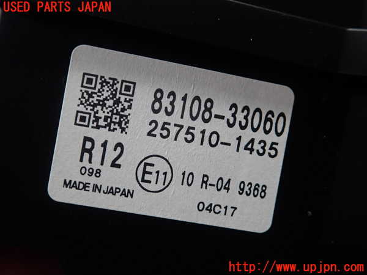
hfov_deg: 60.0
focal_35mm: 30
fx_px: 318
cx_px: 184
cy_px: 138
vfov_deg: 46.8
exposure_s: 1/125
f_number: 2.3
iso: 250
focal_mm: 5.5
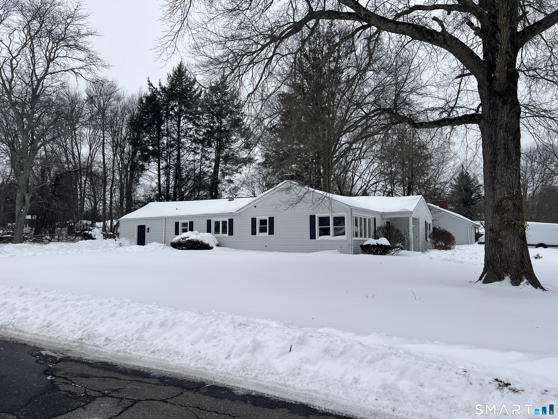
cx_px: 279
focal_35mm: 26
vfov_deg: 53.1
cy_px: 210
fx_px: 419
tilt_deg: +3.7
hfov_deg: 67.3
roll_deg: +0.3
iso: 50
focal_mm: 5.7
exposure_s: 1/2841
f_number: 1.5
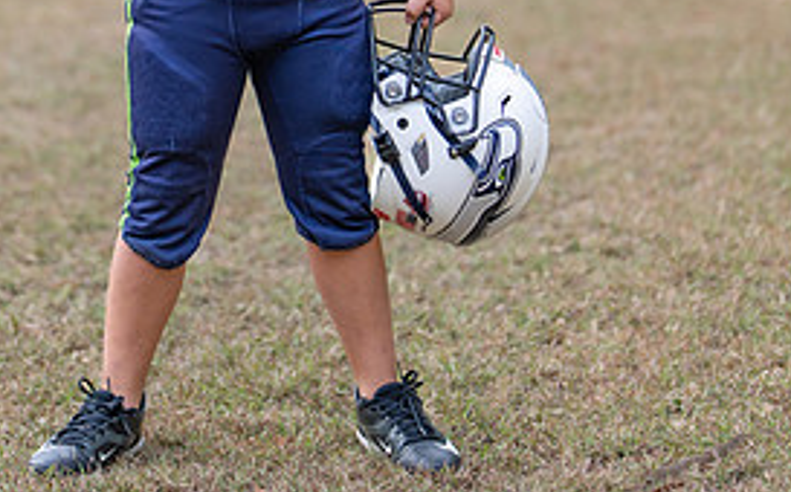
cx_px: 224
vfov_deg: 9.5
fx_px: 2950
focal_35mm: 137
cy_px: -33
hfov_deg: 15.2
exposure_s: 1/1600
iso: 100
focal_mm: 50
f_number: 1.2
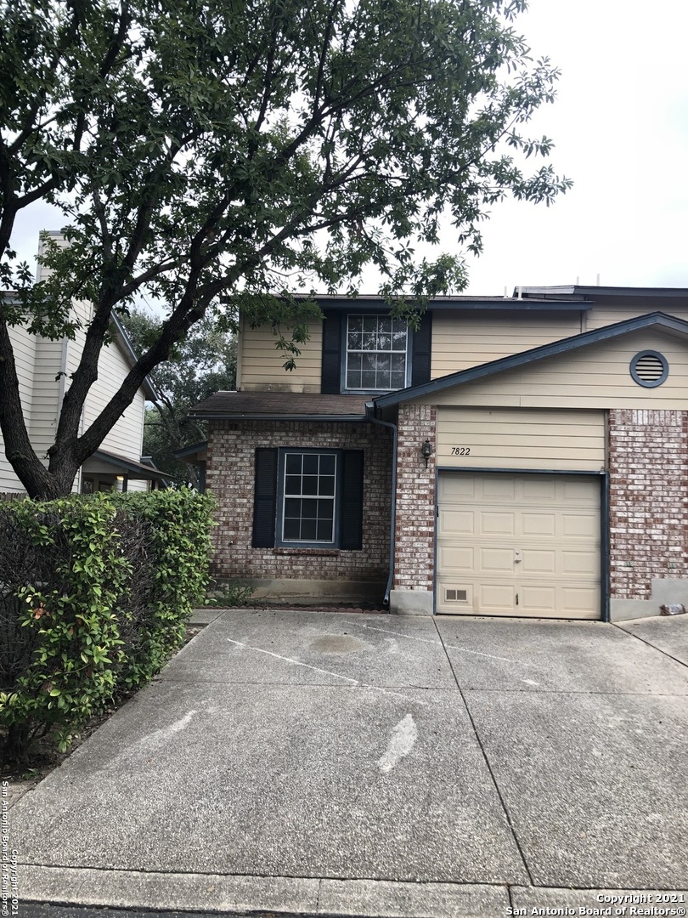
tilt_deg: +6.1
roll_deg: -2.2
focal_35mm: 28
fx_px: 742
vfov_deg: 63.4
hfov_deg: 49.7
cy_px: 459
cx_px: 344
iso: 32
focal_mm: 3.99
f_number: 1.8
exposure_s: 1/120
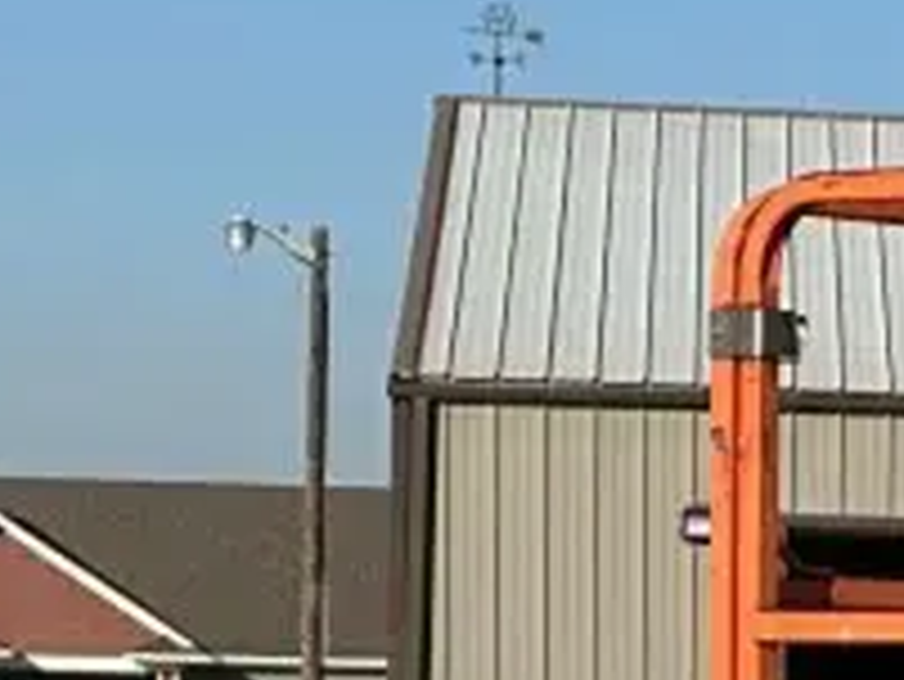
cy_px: 1283
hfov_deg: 5.2
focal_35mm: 368
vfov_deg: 4.0
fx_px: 9616
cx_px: 2114
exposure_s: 1/1143
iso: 32
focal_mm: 9
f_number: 2.8
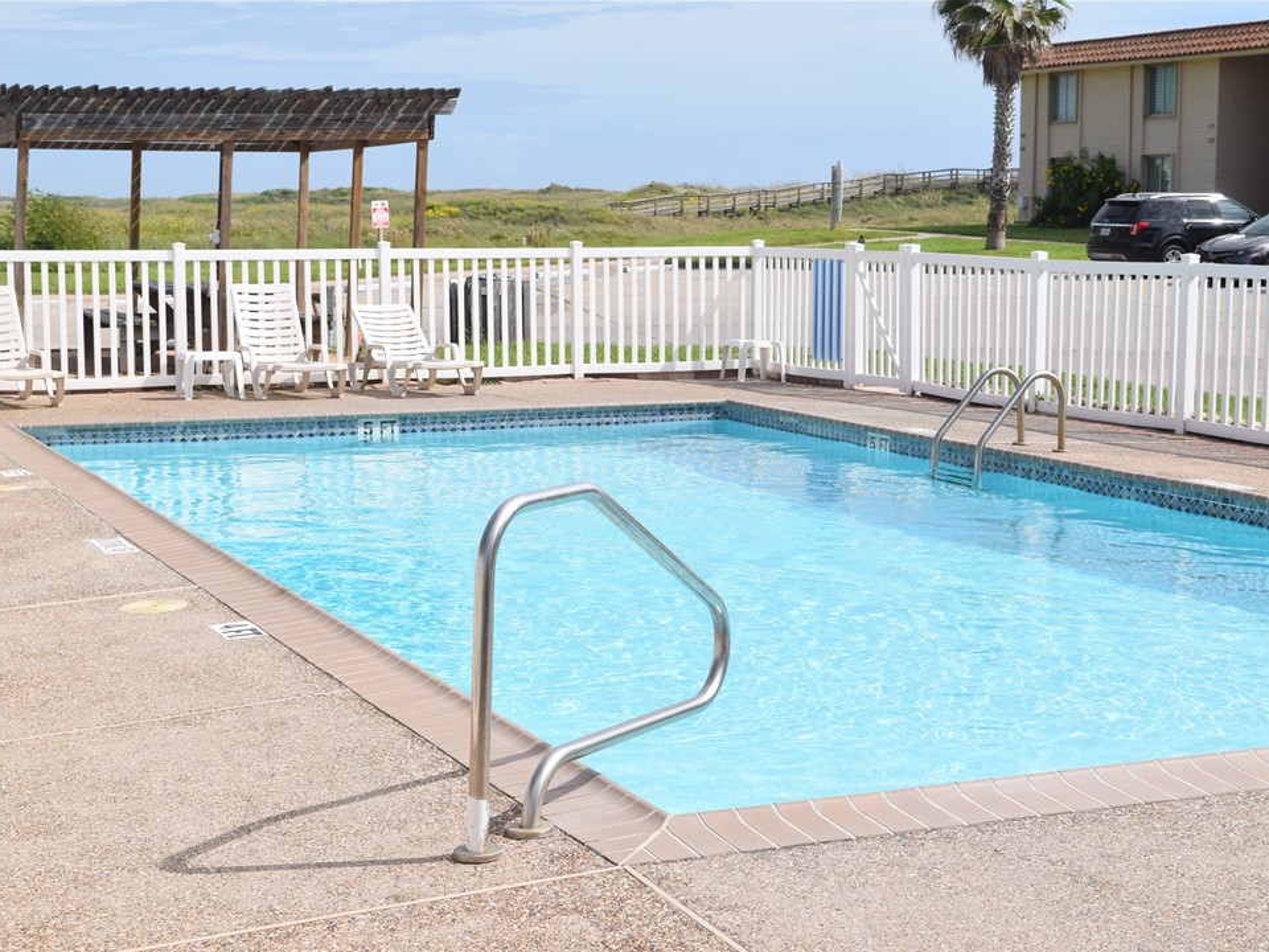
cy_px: 477
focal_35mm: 62
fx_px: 2273
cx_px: 642
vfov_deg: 23.7
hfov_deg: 31.2
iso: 200
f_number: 13
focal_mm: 38
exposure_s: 1/640
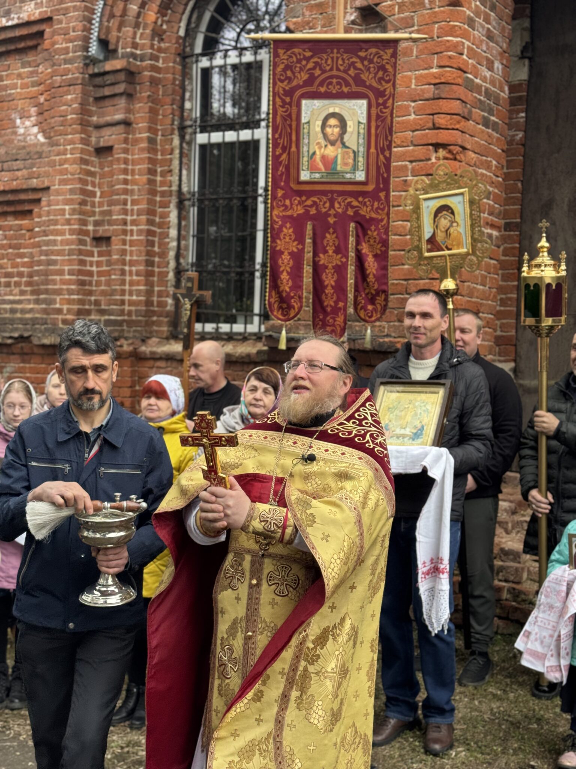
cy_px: 384
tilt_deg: -2.9
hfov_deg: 30.3
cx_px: 288
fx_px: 1065
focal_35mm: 48
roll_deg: -0.8
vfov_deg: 39.7
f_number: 1.78
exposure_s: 1/358
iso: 64
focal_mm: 6.76
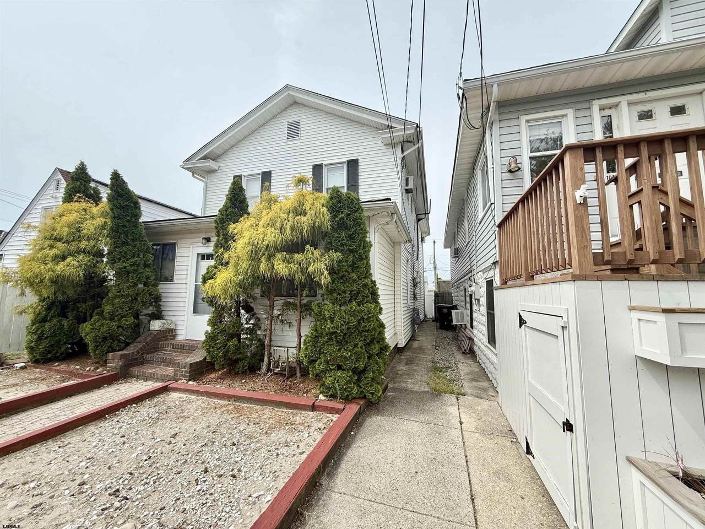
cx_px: 352
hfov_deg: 102.1
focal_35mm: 14
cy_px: 264
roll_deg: -0.8
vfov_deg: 85.7
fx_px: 285
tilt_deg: +7.4
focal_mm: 2.22
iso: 50
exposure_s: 1/1745
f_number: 2.2
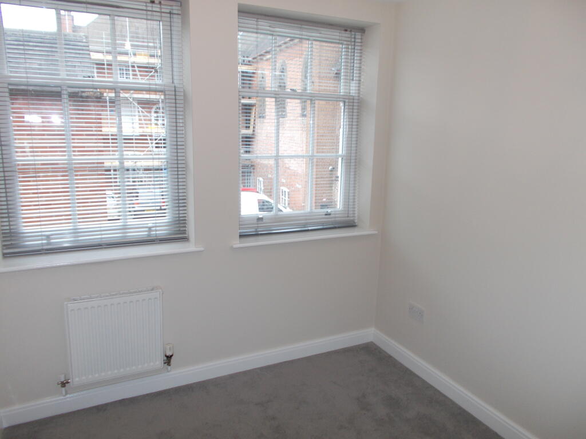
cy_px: 220
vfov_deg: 53.1
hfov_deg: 67.3
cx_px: 293
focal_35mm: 26
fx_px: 440
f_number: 3.2
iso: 100
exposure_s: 1/25
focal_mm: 4.6
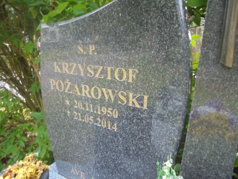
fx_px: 179
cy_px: 90
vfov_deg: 53.1
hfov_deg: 67.3
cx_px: 119
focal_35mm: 26
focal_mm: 4.6
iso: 100
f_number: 3.5
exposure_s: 1/30
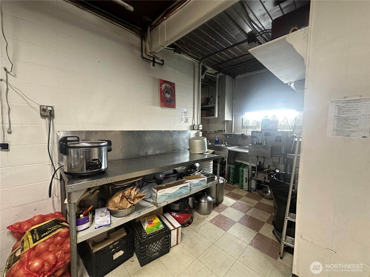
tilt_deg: -4.3
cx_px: 185
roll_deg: -0.4
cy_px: 138
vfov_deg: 85.7
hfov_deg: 102.1
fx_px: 150
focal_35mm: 14
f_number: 2.2
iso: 800
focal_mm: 2.22
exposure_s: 1/60
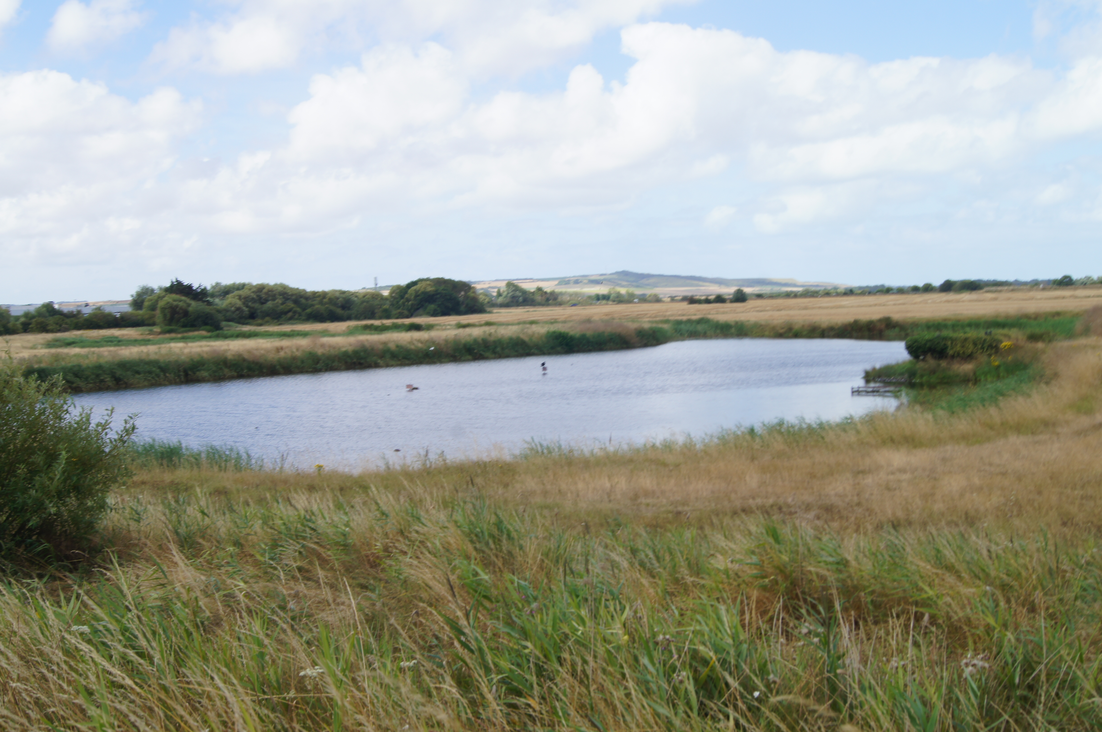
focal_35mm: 42
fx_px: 1284
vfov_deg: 31.8
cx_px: 551
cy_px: 366
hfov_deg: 46.4
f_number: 13
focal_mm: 28
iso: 100
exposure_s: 1/80
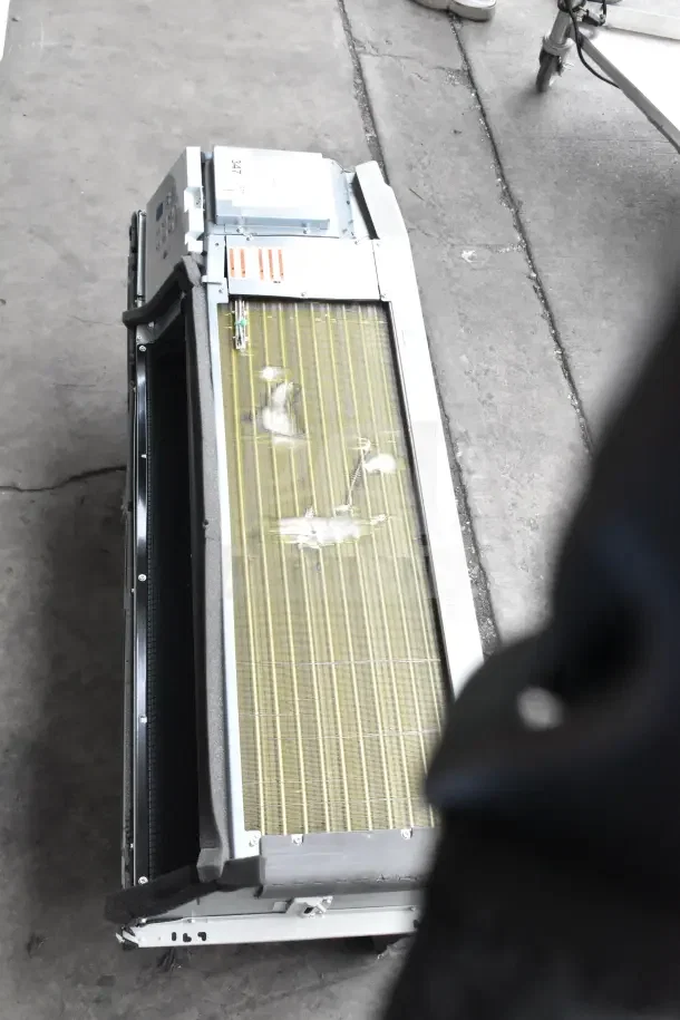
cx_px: 340
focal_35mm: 38
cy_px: 510
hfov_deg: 35.5
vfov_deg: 51.3
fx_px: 1062
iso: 6400
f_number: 13
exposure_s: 1/500
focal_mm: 25
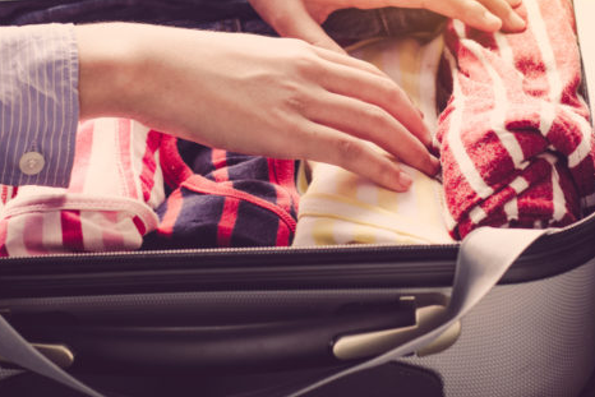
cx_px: 370
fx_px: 2050
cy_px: 113
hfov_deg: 16.5
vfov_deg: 11.0
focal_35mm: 124
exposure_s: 1/8
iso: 100
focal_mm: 50
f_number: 3.5
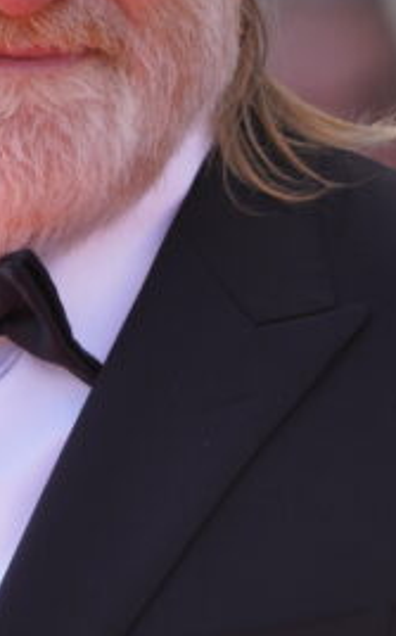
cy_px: 30
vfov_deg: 2.0
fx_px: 18135
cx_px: -45
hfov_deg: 1.3
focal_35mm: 1048
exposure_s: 1/400
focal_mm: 358
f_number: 5.6
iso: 320
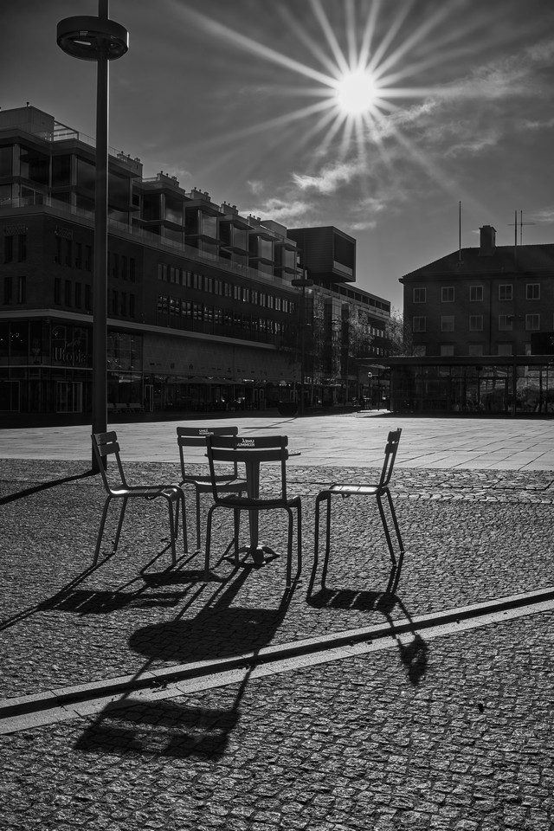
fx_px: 808
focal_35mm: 35
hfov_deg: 37.9
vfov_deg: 54.4
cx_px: 277
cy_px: 416
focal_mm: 35
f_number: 16
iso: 50
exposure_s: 1/200
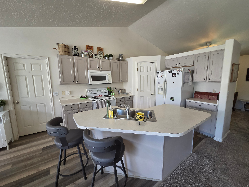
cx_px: 124
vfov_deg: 89.9
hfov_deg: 106.2
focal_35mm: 13
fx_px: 94
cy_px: 94
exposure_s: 1/120
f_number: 2.2
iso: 250
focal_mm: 2.2
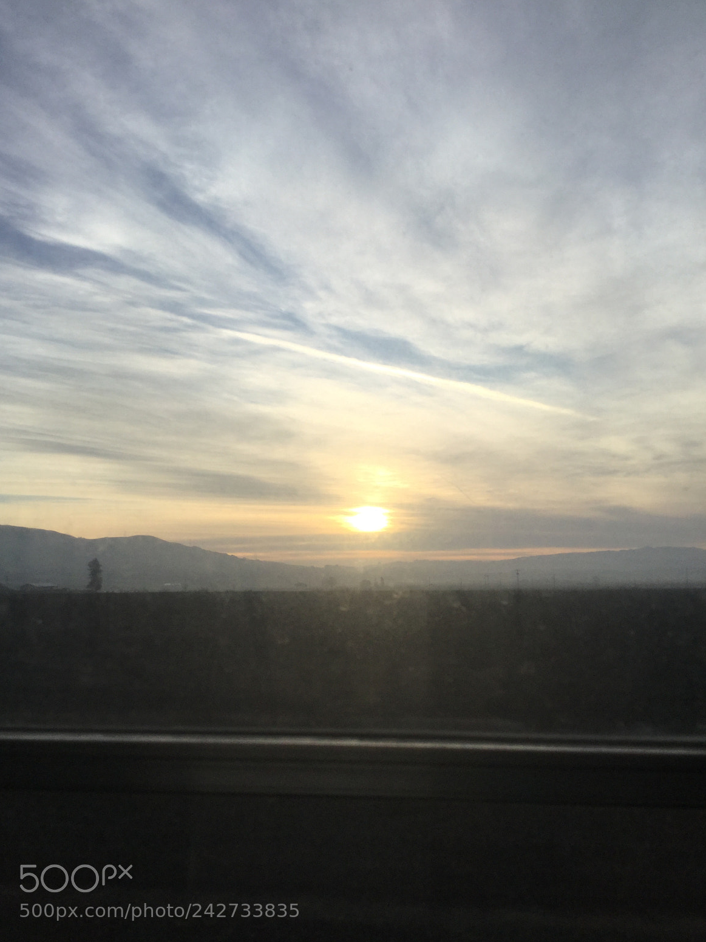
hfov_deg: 44.2
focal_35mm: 32
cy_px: 472
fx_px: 870
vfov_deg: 56.8
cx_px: 346
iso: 25
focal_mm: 3.3
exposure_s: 1/926
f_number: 2.4
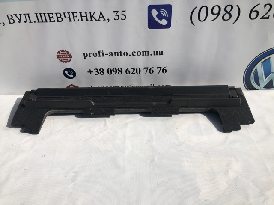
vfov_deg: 49.7
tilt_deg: -39.1
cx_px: 137
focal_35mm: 28
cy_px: 102
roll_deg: +2.3
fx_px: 221
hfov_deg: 63.5
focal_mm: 4
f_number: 1.8
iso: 25
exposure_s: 1/5348
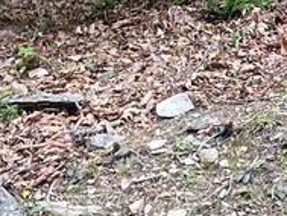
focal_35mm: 190
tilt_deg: +8.5
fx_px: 1576
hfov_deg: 9.0
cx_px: 782
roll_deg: -1.3
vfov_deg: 7.5
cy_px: -239
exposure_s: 1/121
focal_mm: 5.1
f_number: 1.6
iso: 80
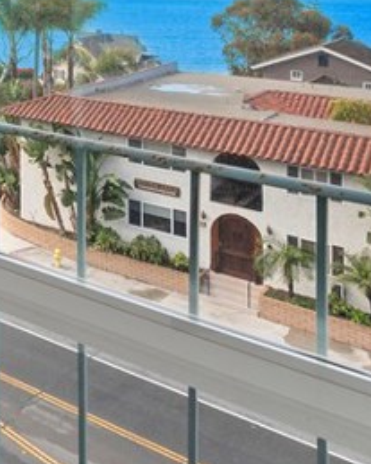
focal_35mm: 52
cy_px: -37
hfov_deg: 22.0
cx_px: -240
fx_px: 714
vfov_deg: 32.1
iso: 160
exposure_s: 1/125
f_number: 7.1
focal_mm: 14
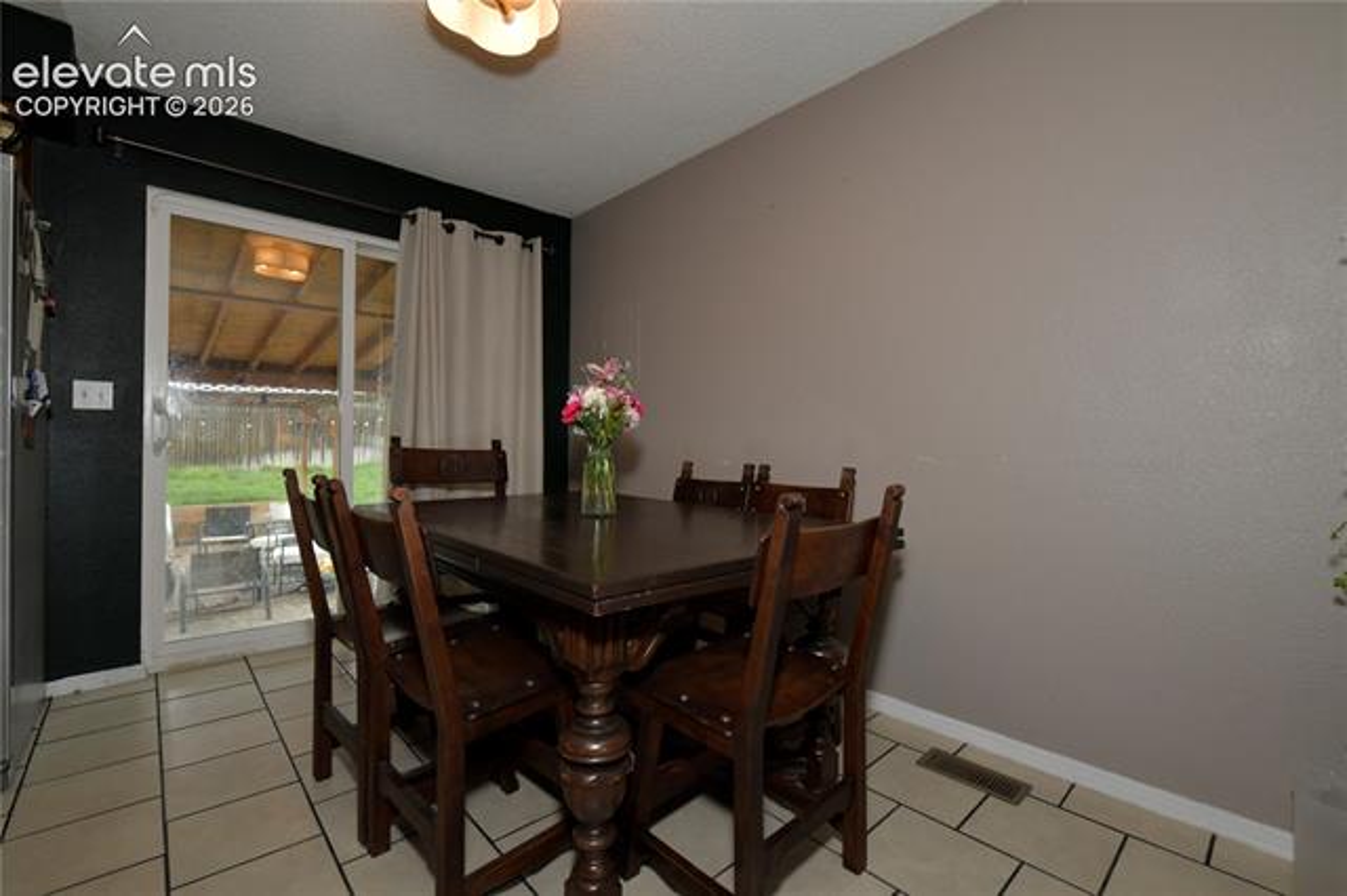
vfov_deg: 73.7
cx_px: 674
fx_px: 598
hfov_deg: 96.8
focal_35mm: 16
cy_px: 448
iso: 1250
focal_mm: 16
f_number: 10
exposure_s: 1/160
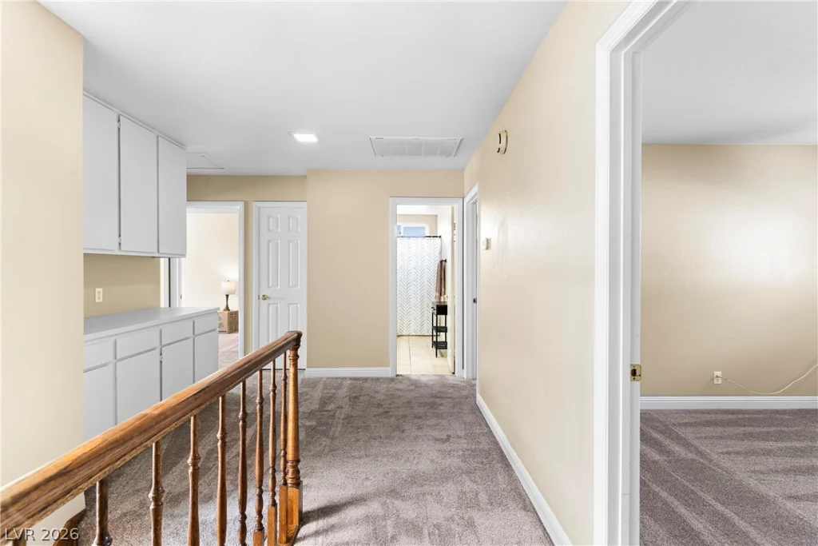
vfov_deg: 70.5
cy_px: 273
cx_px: 409
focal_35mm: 17
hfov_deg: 93.3
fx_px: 386
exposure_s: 1/20
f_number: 8
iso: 500
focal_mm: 17
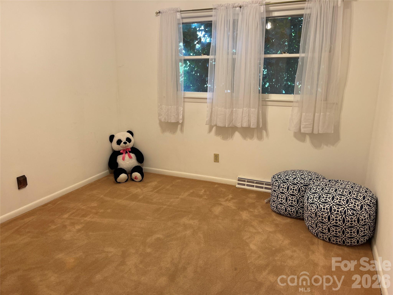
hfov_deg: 67.3
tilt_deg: -13.0
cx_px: 196
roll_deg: -0.1
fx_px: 295
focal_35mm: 26
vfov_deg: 53.1
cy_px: 148
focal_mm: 5.1
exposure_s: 1/120
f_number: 1.6
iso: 125
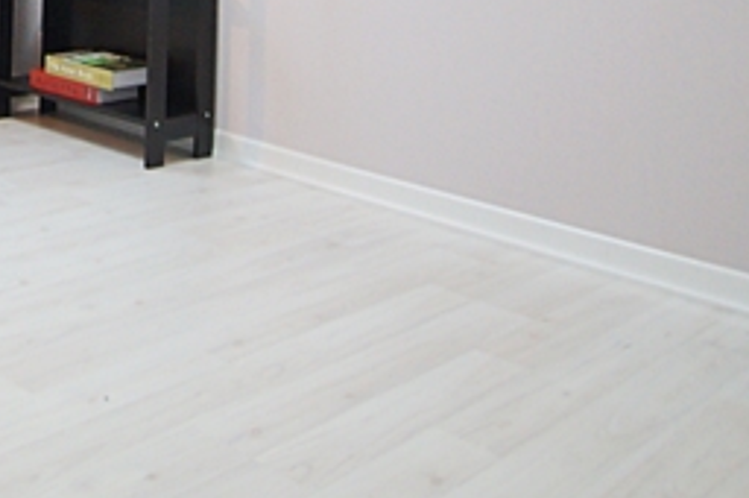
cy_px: -170
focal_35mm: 52
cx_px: -18
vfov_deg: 22.9
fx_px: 1071
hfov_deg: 34.6
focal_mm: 11
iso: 800
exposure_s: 1/80
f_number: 4
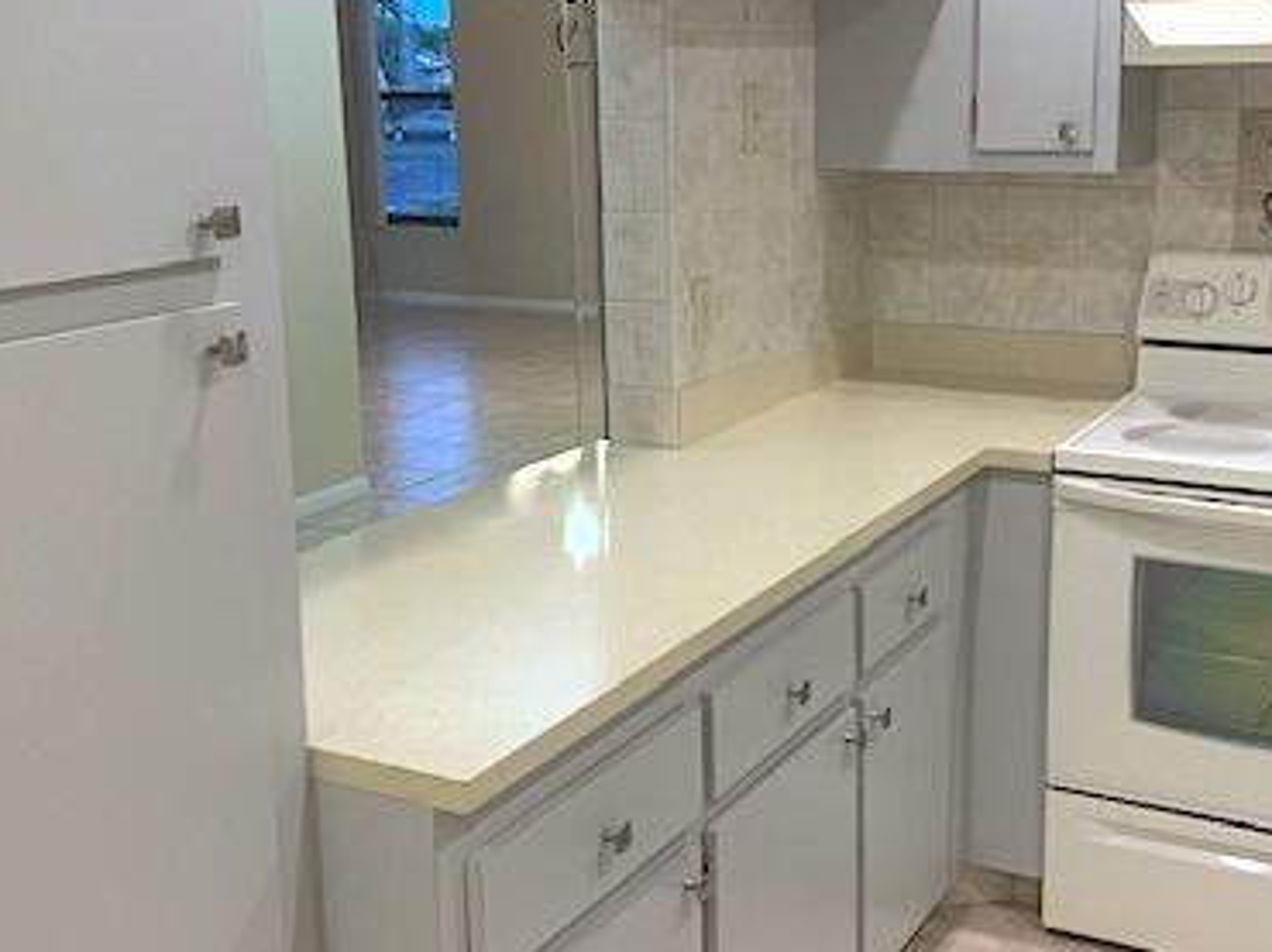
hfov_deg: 41.9
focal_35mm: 45
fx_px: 1652
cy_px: 406
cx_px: 763
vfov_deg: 32.1
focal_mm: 4.25
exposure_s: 1/60
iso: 80
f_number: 1.8
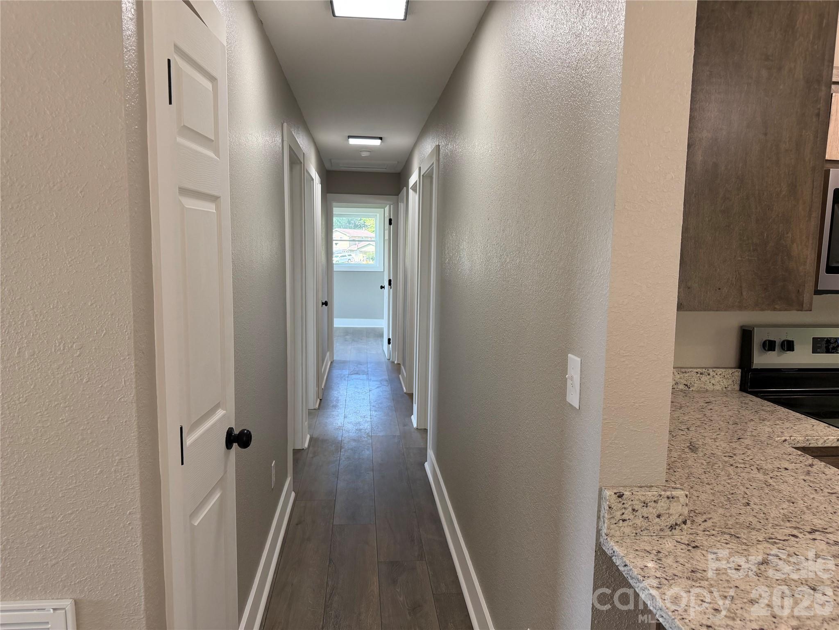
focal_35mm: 24
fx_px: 582
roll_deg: -0.6
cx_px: 420
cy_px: 315
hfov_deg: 71.6
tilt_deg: -6.2
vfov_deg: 56.8
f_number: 1.78
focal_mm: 6.76
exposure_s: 1/240
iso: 200
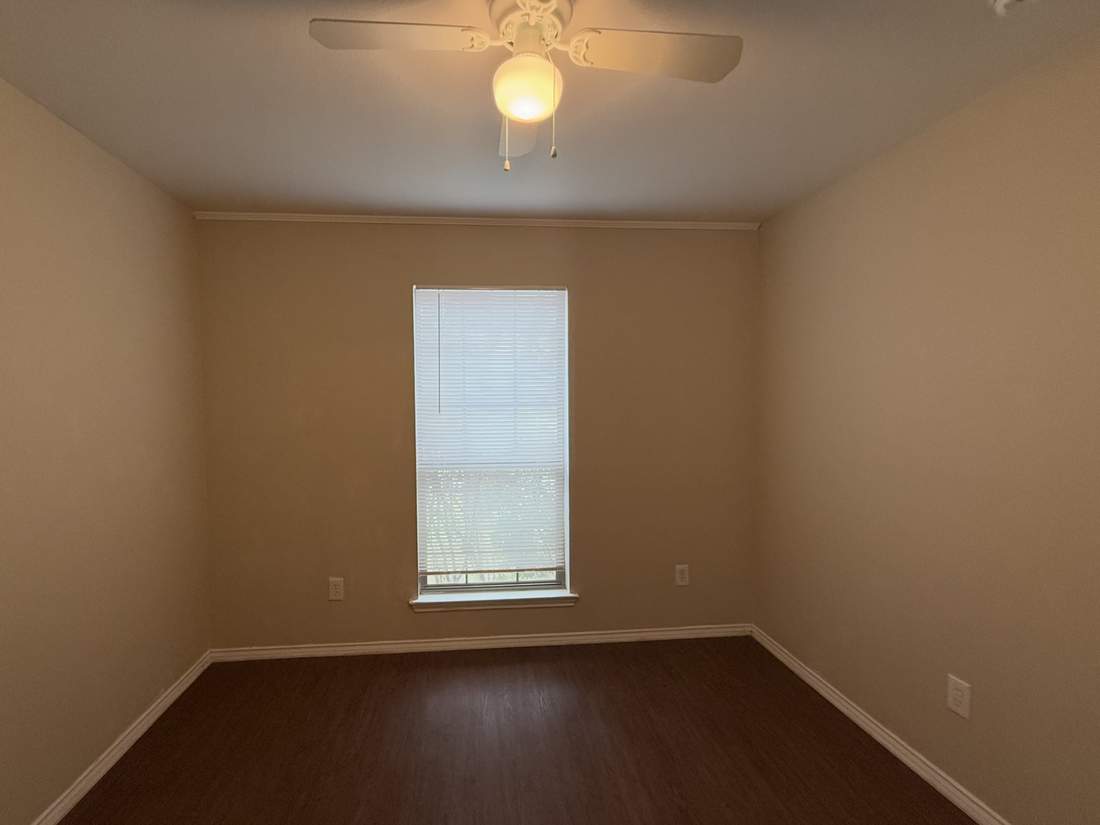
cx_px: 509
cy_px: 420
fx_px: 508
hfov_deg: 94.3
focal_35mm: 16
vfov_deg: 78.1
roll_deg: -0.4
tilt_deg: -2.5
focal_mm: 2.22
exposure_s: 1/120
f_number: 2.2
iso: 320
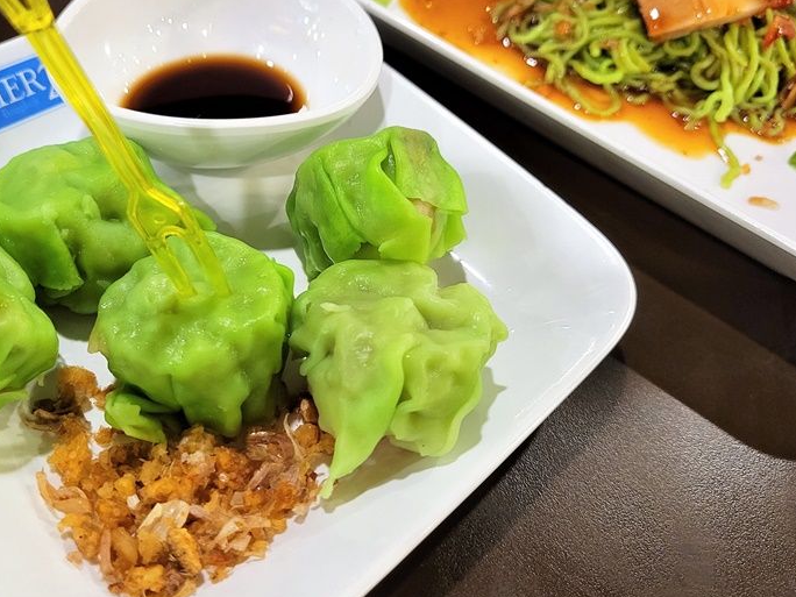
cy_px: 247
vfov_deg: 37.6
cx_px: 297
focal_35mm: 38
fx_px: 874
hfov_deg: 48.5
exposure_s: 1/50
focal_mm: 5.4
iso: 400
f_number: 1.8
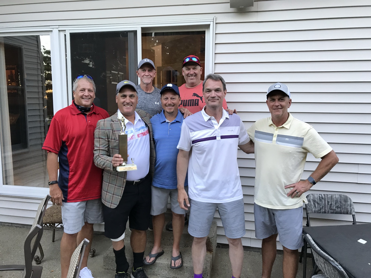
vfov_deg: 49.7
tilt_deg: -7.8
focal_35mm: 28
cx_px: 186
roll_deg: +0.2
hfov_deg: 63.4
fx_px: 300
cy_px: 139
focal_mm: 3.99
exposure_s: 1/40
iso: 25
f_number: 1.8
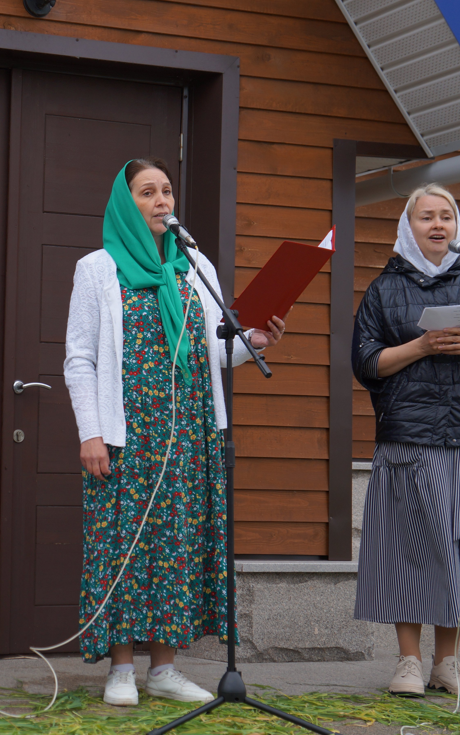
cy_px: 368
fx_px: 1620
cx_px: -17
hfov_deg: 15.8
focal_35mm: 81
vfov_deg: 25.6
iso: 100
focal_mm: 35
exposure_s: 1/200
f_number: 4.5
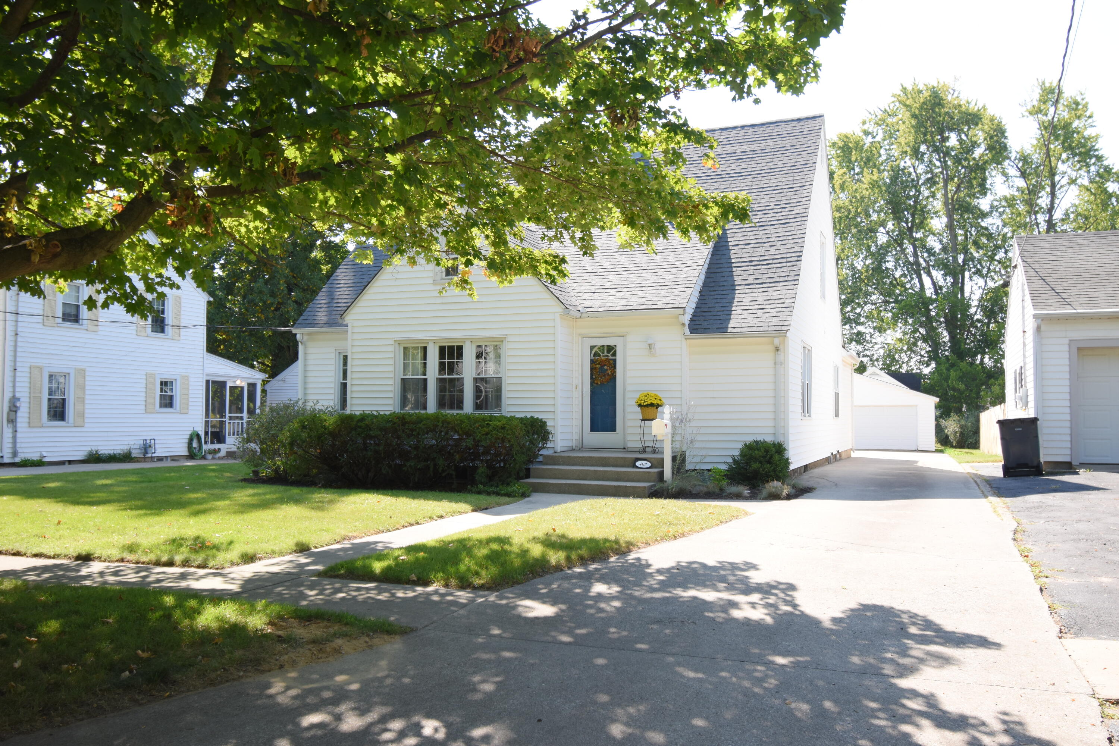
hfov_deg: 61.9
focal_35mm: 30
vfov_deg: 43.6
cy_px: 373
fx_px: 932
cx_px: 560
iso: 280
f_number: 5.6
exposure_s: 1/250
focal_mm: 20
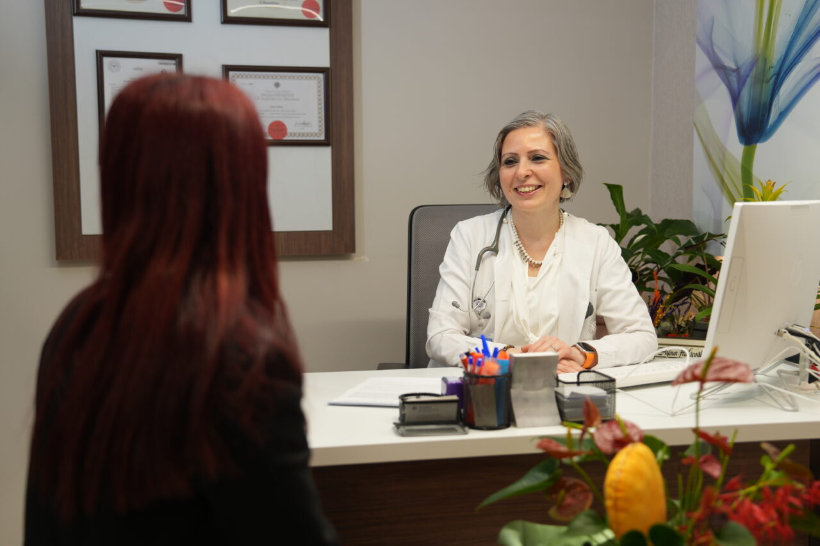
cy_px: 273
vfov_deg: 28.6
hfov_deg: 41.9
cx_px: 410
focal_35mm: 47
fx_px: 1070
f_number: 2.8
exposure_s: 1/50
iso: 100
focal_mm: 47
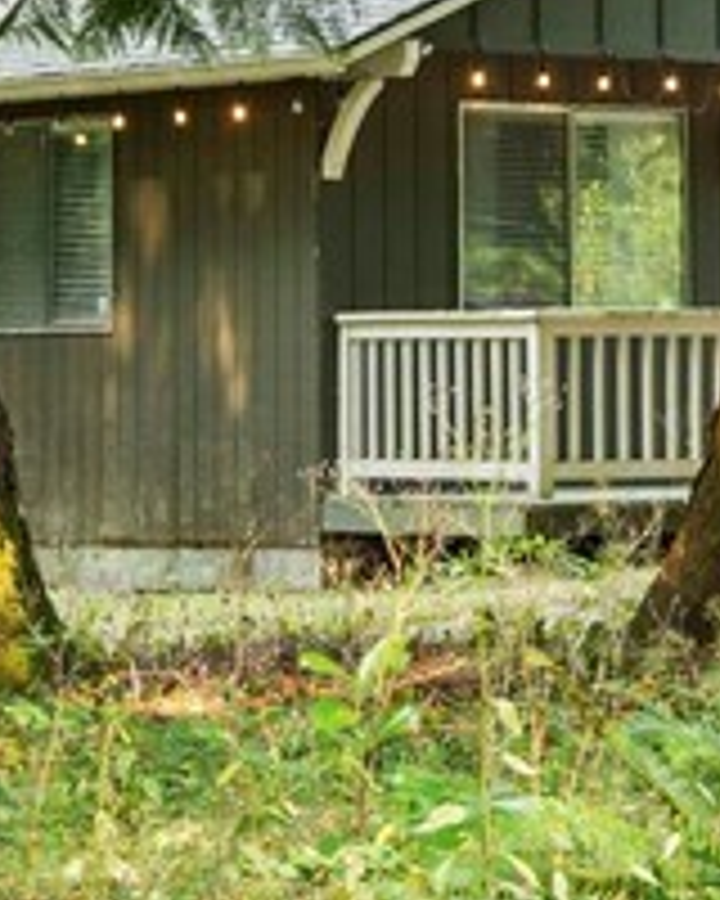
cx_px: 956
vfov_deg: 9.9
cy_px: 254
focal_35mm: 195
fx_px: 5194
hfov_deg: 7.8
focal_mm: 24.5
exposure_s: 1/20
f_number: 8
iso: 200
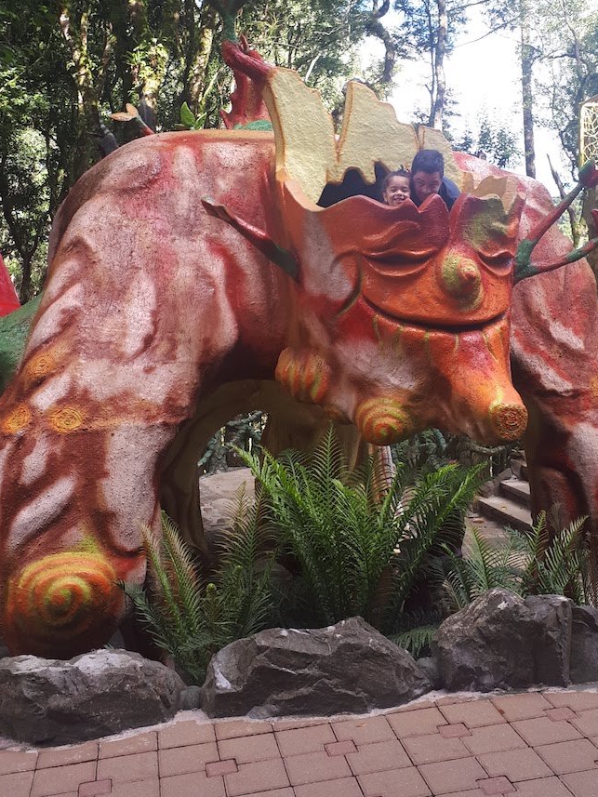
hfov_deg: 34.2
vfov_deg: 44.3
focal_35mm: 42
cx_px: 358
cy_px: 287
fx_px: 967
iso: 40
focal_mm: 3.6
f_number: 1.9
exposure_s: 1/140
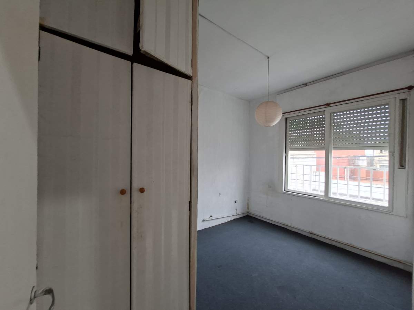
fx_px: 155
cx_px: 207
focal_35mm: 13
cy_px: 155
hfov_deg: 106.2
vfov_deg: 89.9
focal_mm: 1.74
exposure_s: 1/24
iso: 200
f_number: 2.2
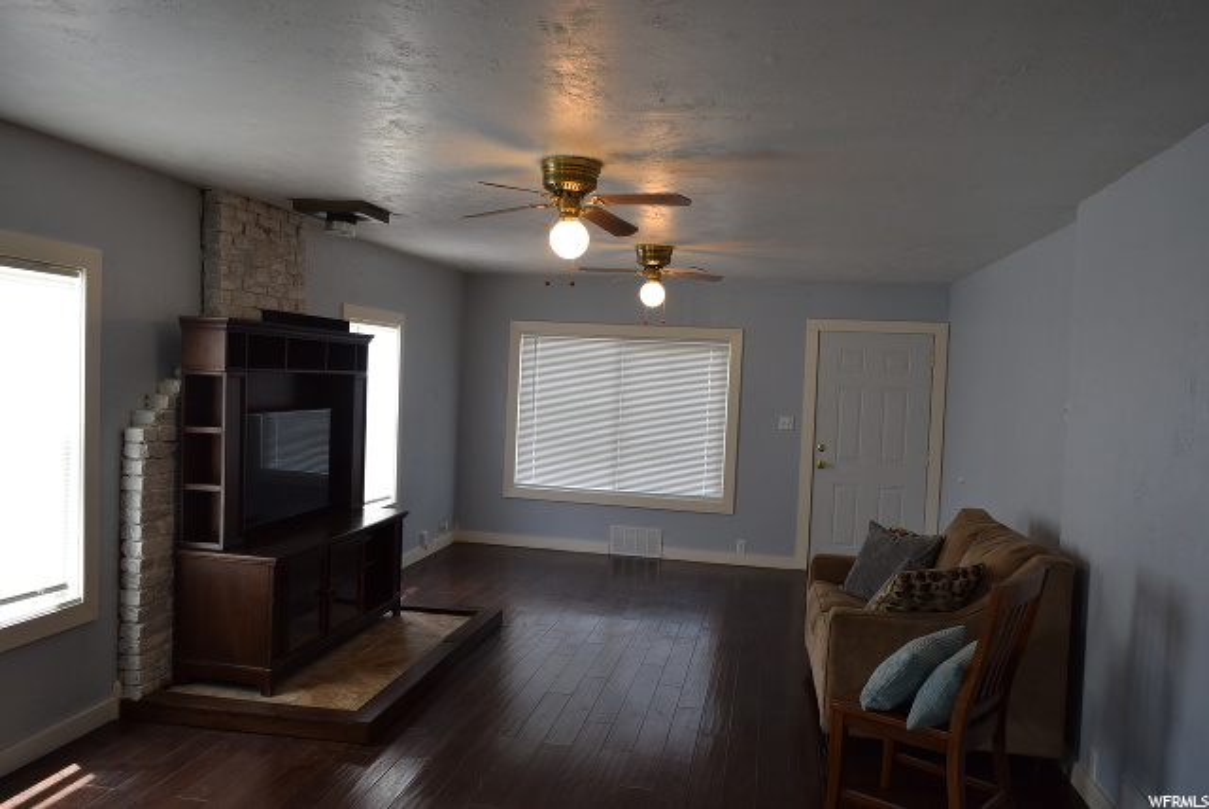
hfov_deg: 67.3
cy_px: 404
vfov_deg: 48.0
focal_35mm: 27
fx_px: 908
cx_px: 604
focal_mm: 18
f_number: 5
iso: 400
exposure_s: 1/100
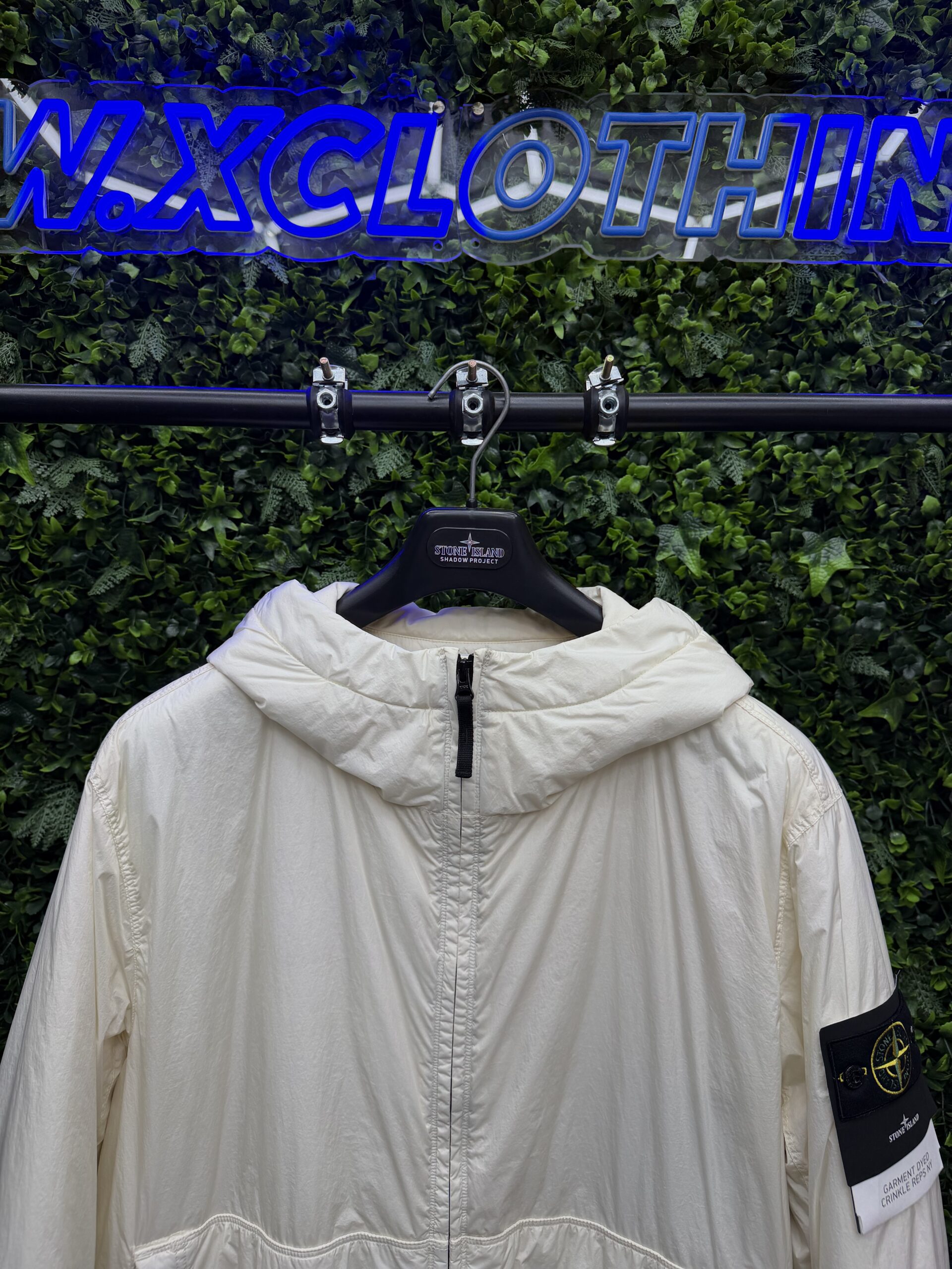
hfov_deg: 56.8
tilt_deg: -4.5
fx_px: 880
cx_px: 476
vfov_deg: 71.6
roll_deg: +0.0
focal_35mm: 24
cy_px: 634
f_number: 1.78
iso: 50
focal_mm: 6.76
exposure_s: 1/126
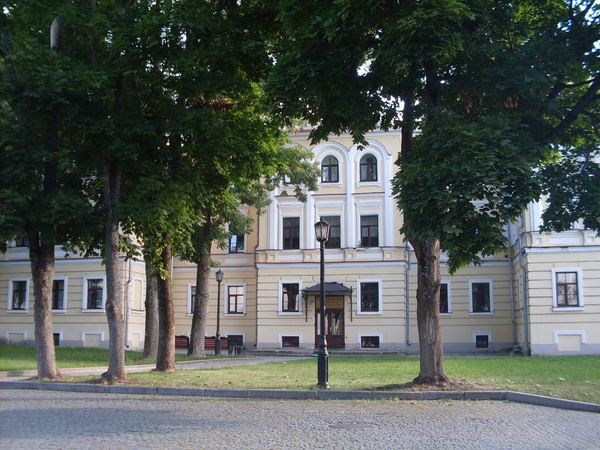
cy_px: 225
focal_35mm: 38
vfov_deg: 37.7
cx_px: 300
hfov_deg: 49.0
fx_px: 659
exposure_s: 1/125
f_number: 2.8
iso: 80
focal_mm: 6.3
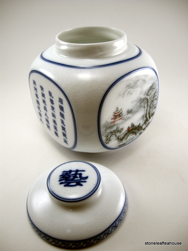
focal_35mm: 35
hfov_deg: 40.7
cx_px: 94
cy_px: 126
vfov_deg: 52.6
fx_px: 253
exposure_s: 1/125
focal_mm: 7.5
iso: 64
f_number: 2.7
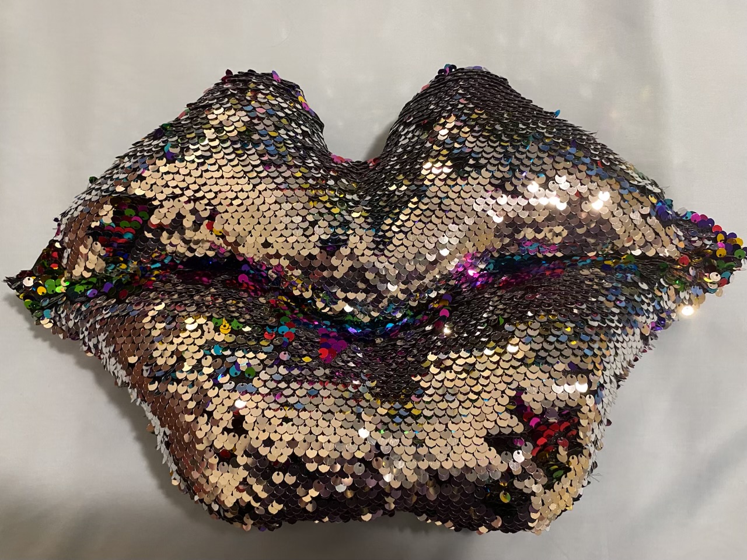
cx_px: 374
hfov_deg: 67.3
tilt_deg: -85.6
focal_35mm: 26
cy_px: 280
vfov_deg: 53.1
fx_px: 561
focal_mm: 4.25
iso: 400
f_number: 1.8
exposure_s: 1/33
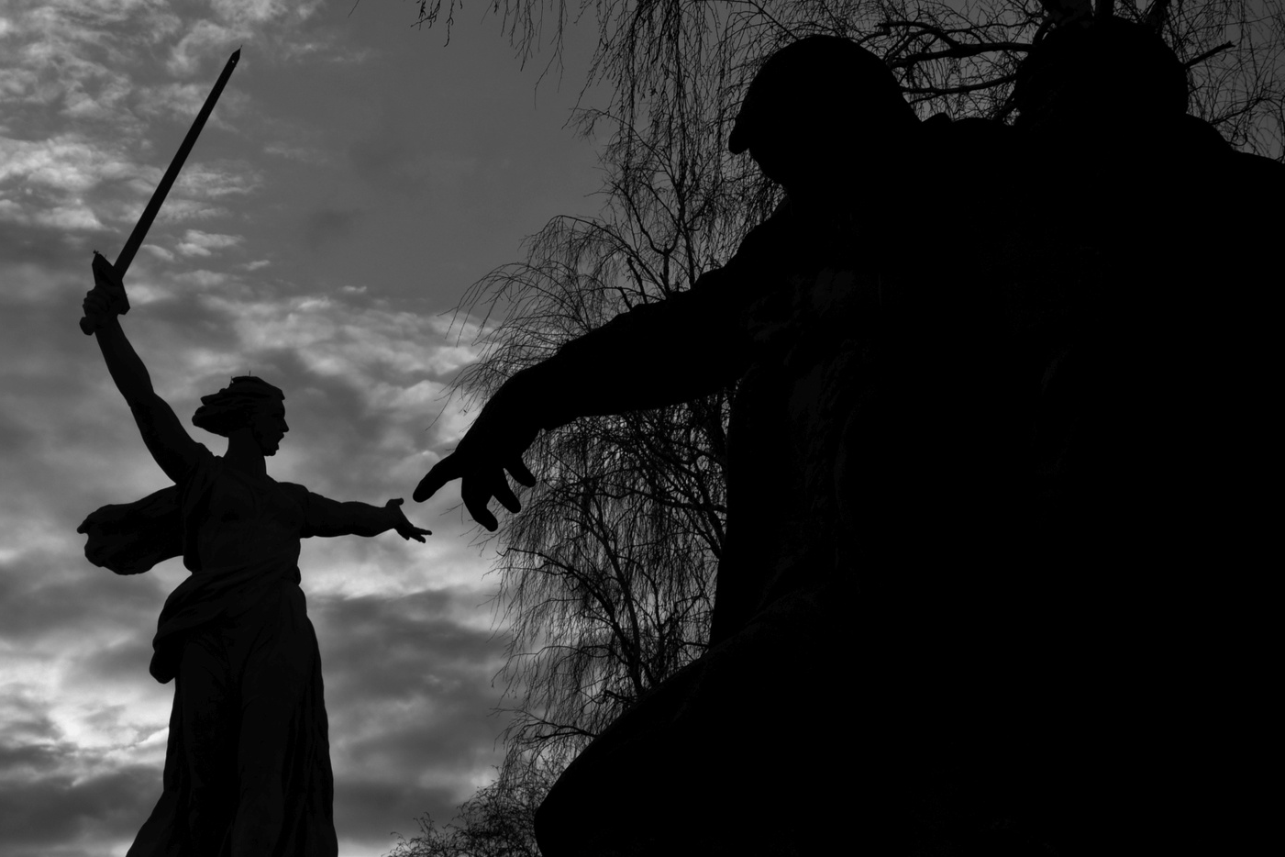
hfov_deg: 26.3
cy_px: 447
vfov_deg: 17.7
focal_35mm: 77
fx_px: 2748
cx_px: 570
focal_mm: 40
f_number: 10
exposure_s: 1/100
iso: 200
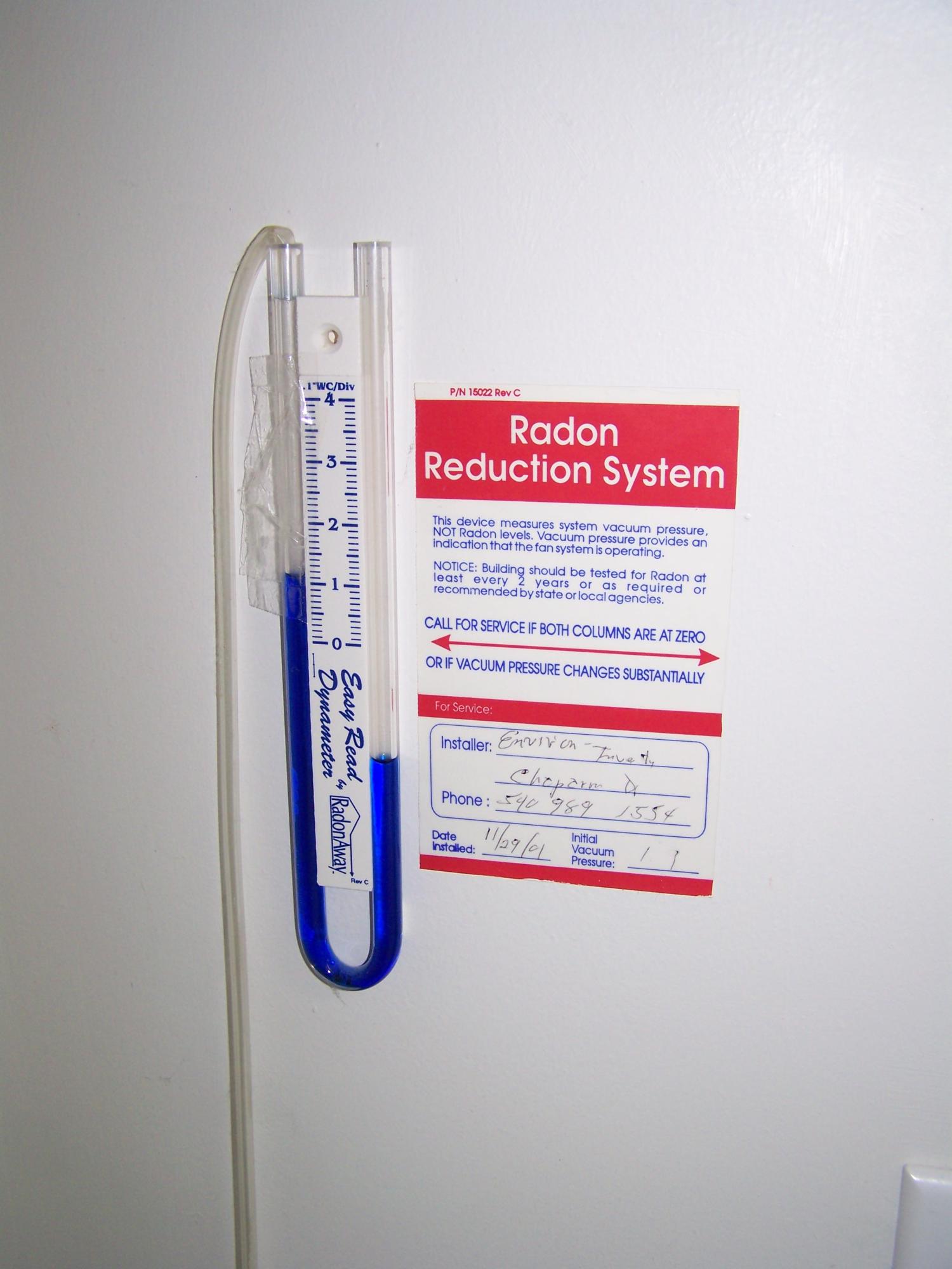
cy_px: 634
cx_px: 476
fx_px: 1393
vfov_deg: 49.0
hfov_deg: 37.7
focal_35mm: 38
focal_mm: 6.3
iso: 80
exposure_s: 1/60
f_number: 2.8
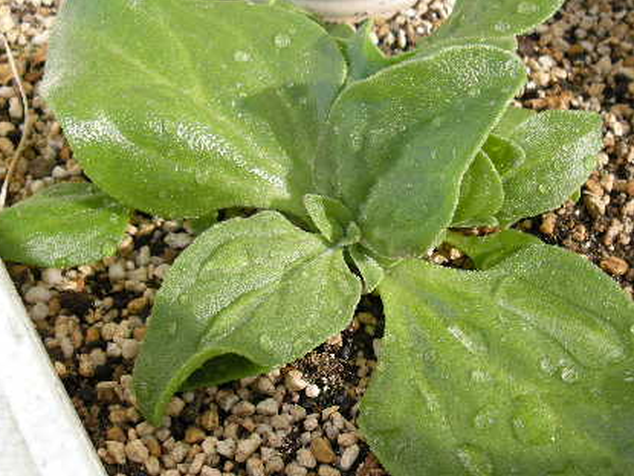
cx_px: 342
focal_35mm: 57
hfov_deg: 33.7
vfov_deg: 25.7
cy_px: 244
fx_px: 1045
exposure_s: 1/156
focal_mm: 7.9
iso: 64
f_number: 2.8
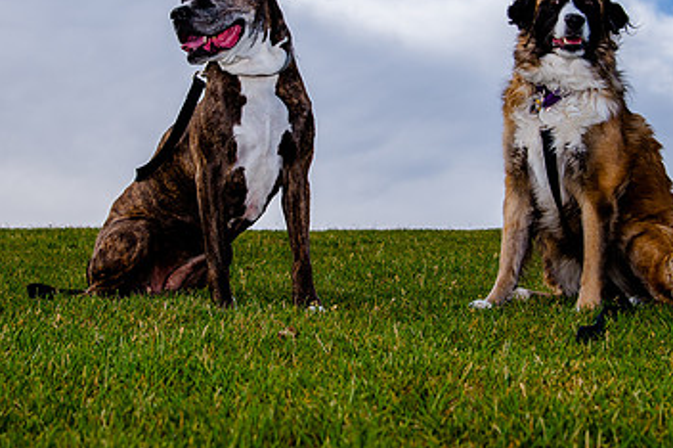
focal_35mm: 88
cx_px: 339
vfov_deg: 15.4
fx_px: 1644
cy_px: 84
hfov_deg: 23.1
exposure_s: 1/640
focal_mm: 38
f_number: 5.6
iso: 200
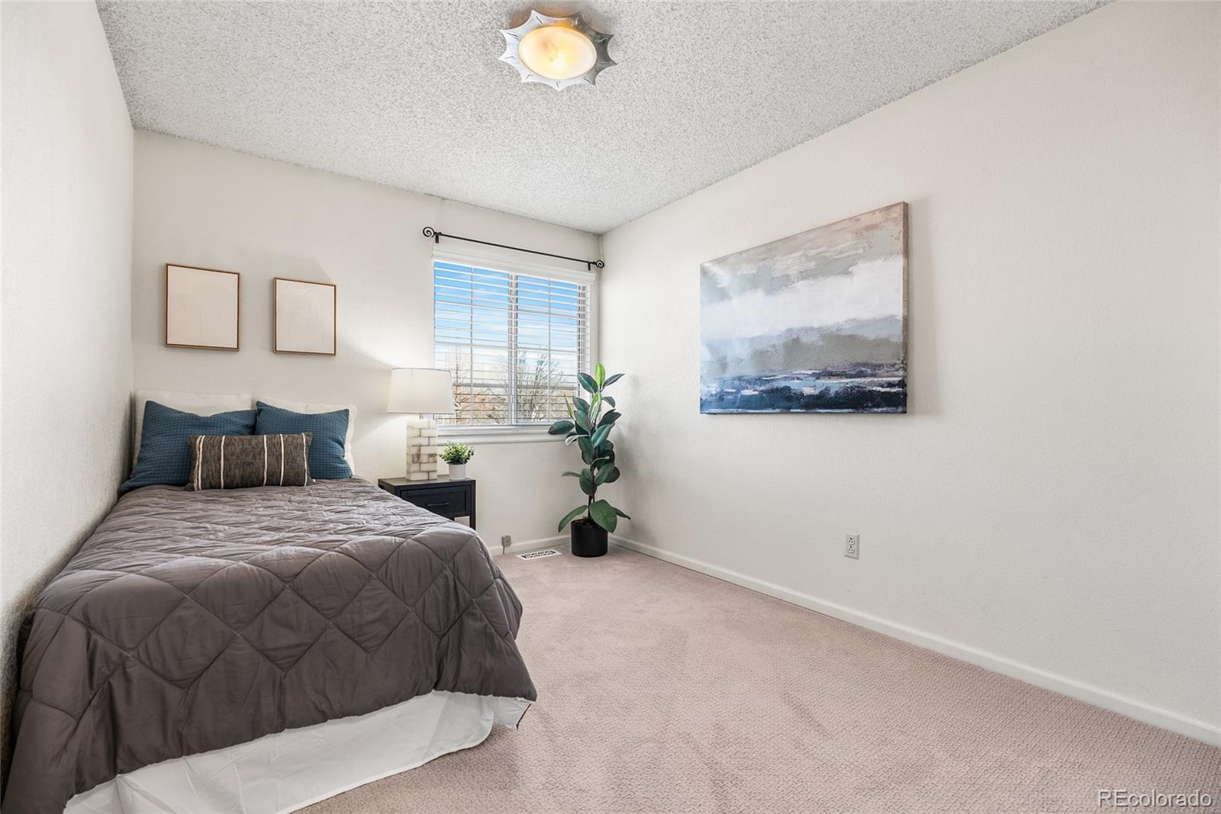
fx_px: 543
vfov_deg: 73.8
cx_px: 610
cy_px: 407
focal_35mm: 16
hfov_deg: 96.7
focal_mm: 16
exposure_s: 1/2.5
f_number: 8
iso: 200
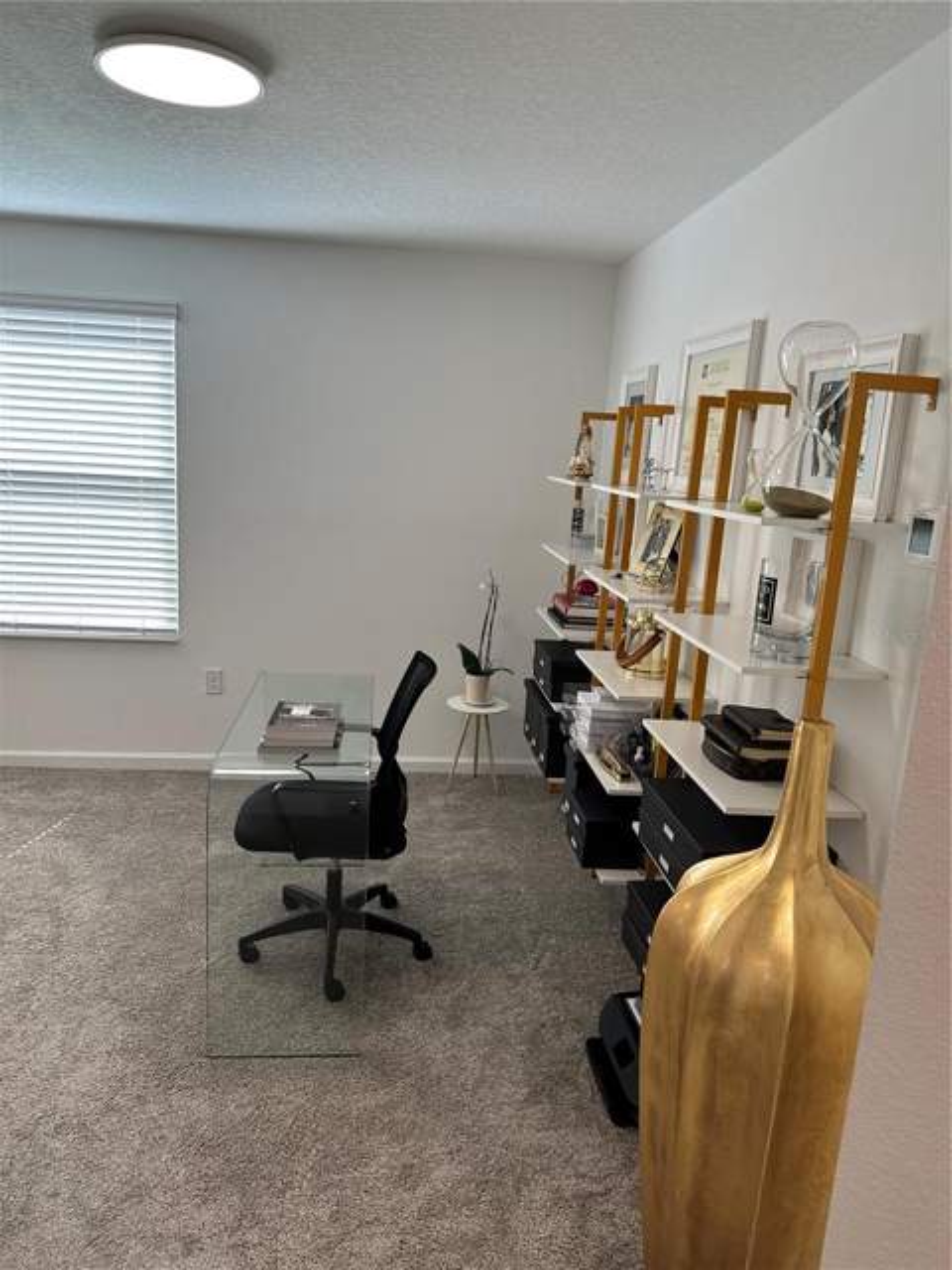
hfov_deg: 56.8
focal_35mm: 24
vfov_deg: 71.6
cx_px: 476
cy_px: 635
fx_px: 880
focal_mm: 6.86
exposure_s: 1/133
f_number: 1.78
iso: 125
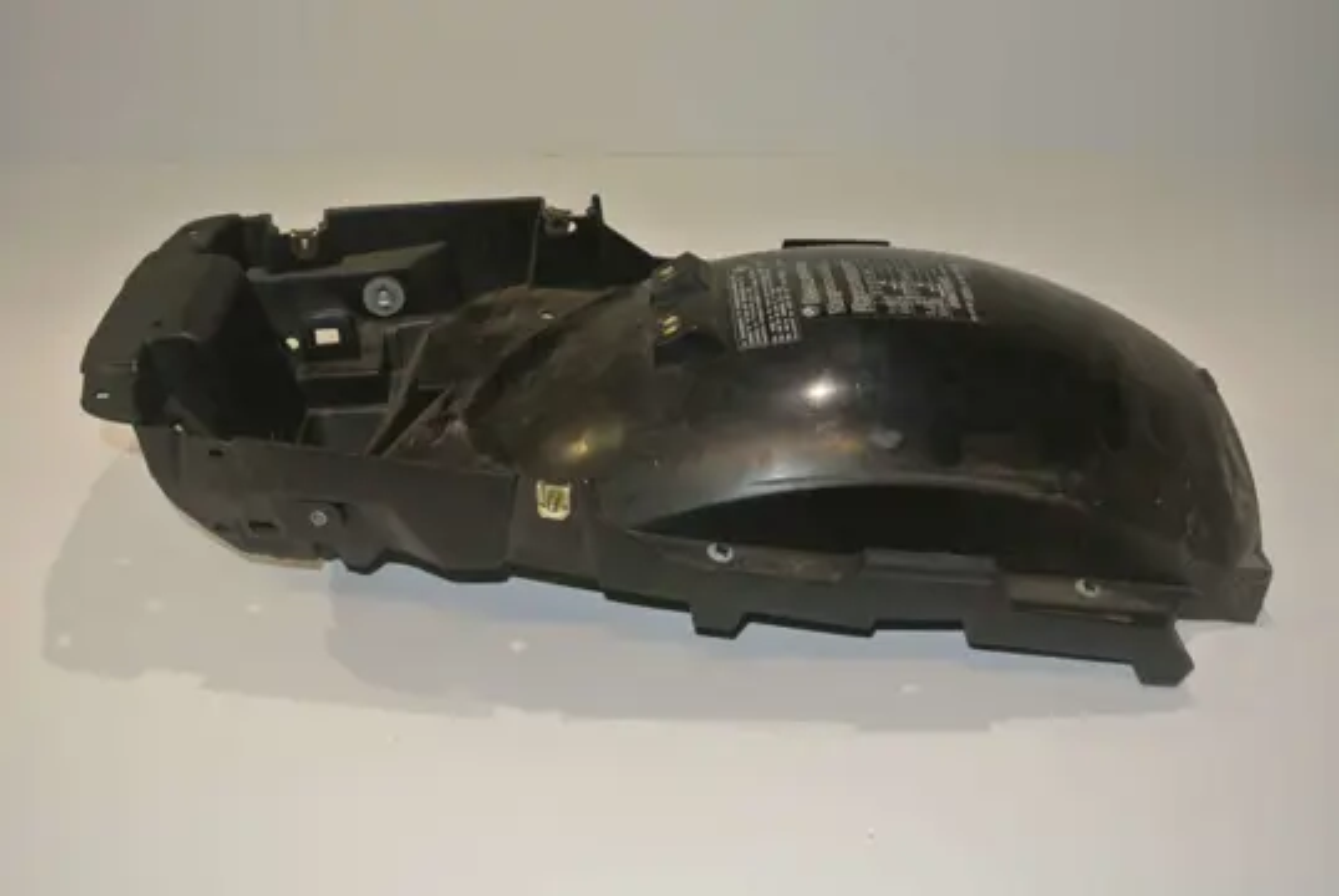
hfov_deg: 53.1
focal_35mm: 36
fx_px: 1340
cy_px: 448
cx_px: 670
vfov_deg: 37.0
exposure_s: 1/60
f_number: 4
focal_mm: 13.6
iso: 200
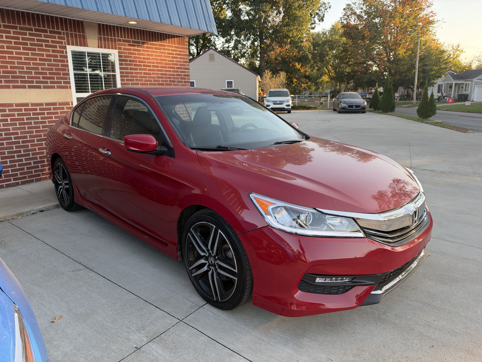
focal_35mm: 24
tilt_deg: -10.4
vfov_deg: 56.8
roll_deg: -0.6
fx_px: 334
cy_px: 181
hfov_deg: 71.6
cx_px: 241
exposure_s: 1/382
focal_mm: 6.93
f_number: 1.8
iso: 80
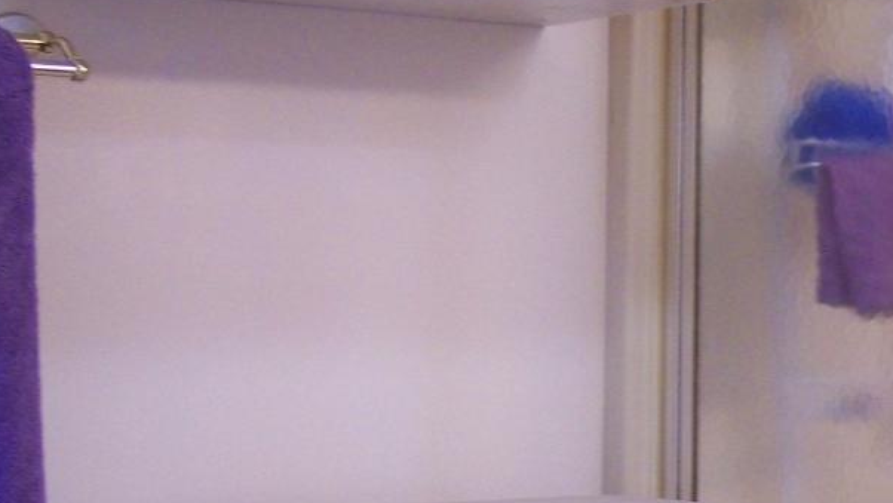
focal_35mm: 99
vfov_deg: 12.1
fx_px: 2345
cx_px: 918
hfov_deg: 20.8
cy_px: 473
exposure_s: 1/10
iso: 160
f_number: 2.8
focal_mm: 6.3
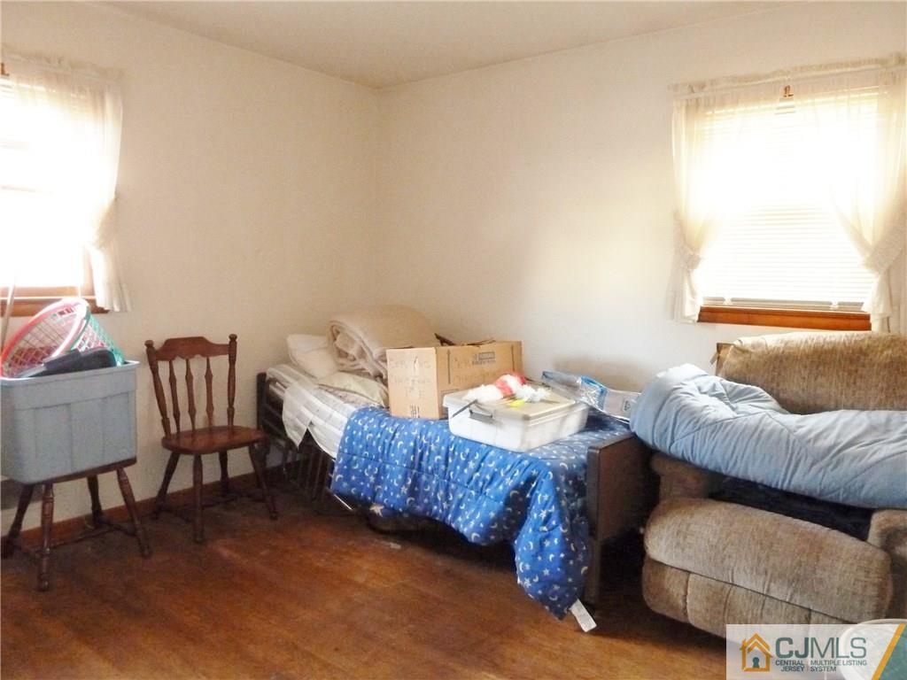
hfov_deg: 69.4
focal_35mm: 25
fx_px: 655
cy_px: 340
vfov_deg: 54.9
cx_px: 454
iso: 800
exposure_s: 1/15
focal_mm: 4.1
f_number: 3.3
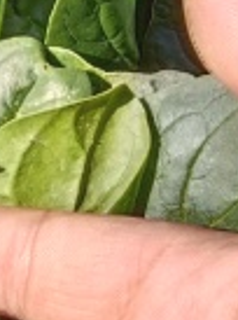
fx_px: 1943
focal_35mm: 211
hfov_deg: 6.8
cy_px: 279
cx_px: -259
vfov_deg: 9.4
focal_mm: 3.66
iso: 100
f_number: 2.2
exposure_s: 1/203
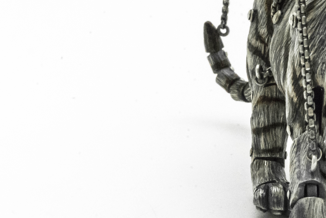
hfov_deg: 14.4
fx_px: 1250
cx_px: 381
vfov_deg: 9.9
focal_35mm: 138
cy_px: 72
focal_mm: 50
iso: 25600
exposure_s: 1/100
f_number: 22
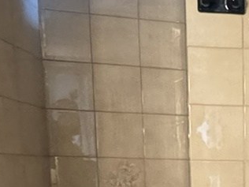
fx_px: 611
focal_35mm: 85
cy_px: 290
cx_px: 332
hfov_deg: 20.8
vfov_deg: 15.8
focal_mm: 2.22
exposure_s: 1/50
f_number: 2.2
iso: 1000
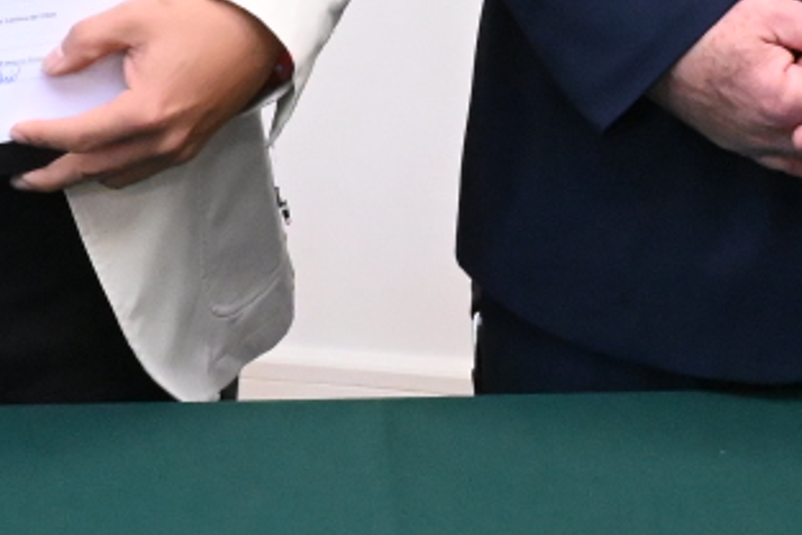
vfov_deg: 8.8
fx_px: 3401
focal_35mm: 153
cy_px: -197
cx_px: 184
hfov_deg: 13.4
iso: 12800
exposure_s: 1/160
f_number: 14
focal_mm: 29.5
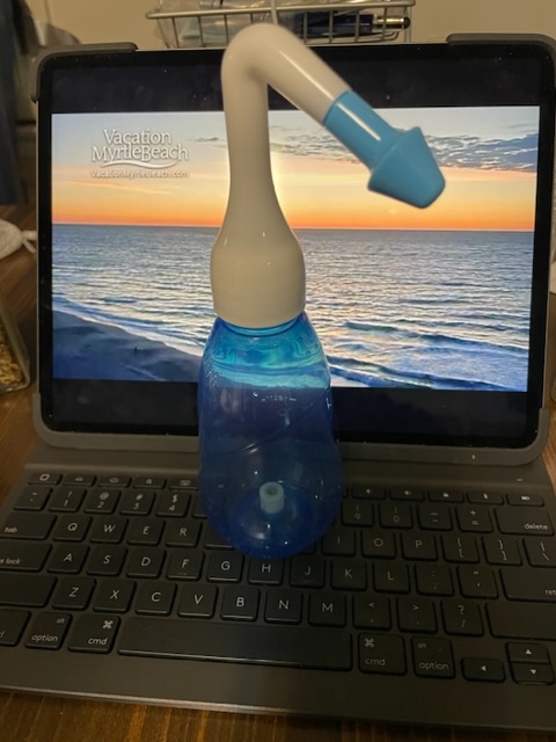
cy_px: 371
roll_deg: +3.0
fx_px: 557
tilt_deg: -36.0
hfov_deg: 53.1
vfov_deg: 67.3
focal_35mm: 26
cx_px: 278
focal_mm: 4.2
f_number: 1.6
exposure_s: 1/60
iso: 200
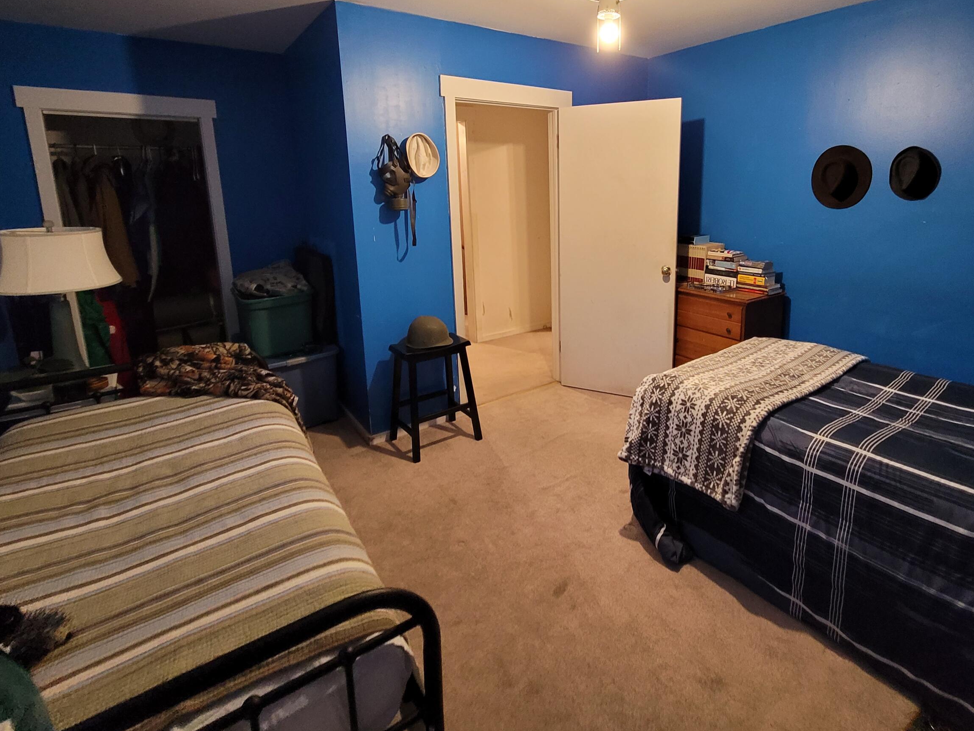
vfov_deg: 73.3
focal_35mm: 17
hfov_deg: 90.7
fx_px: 478
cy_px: 268
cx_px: 541
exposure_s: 1/29
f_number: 2.2
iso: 500
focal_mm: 2.2
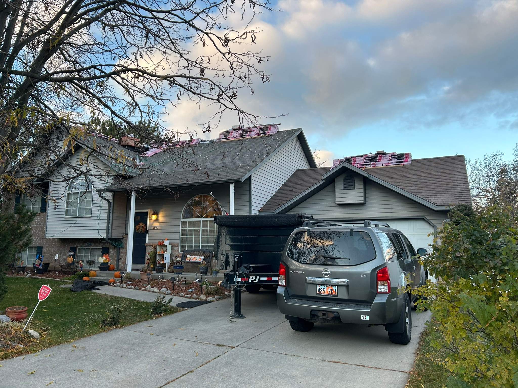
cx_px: 259
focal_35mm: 26
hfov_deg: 67.3
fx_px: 389
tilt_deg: +8.5
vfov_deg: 53.1
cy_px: 194
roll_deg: -0.9
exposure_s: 1/237
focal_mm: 5.7
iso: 40
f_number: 1.5
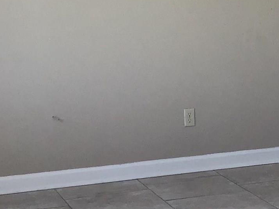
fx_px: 1072
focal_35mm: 133
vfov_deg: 11.1
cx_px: 325
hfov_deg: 14.4
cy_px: 89
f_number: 2.4
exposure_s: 1/120
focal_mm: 3.3
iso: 32
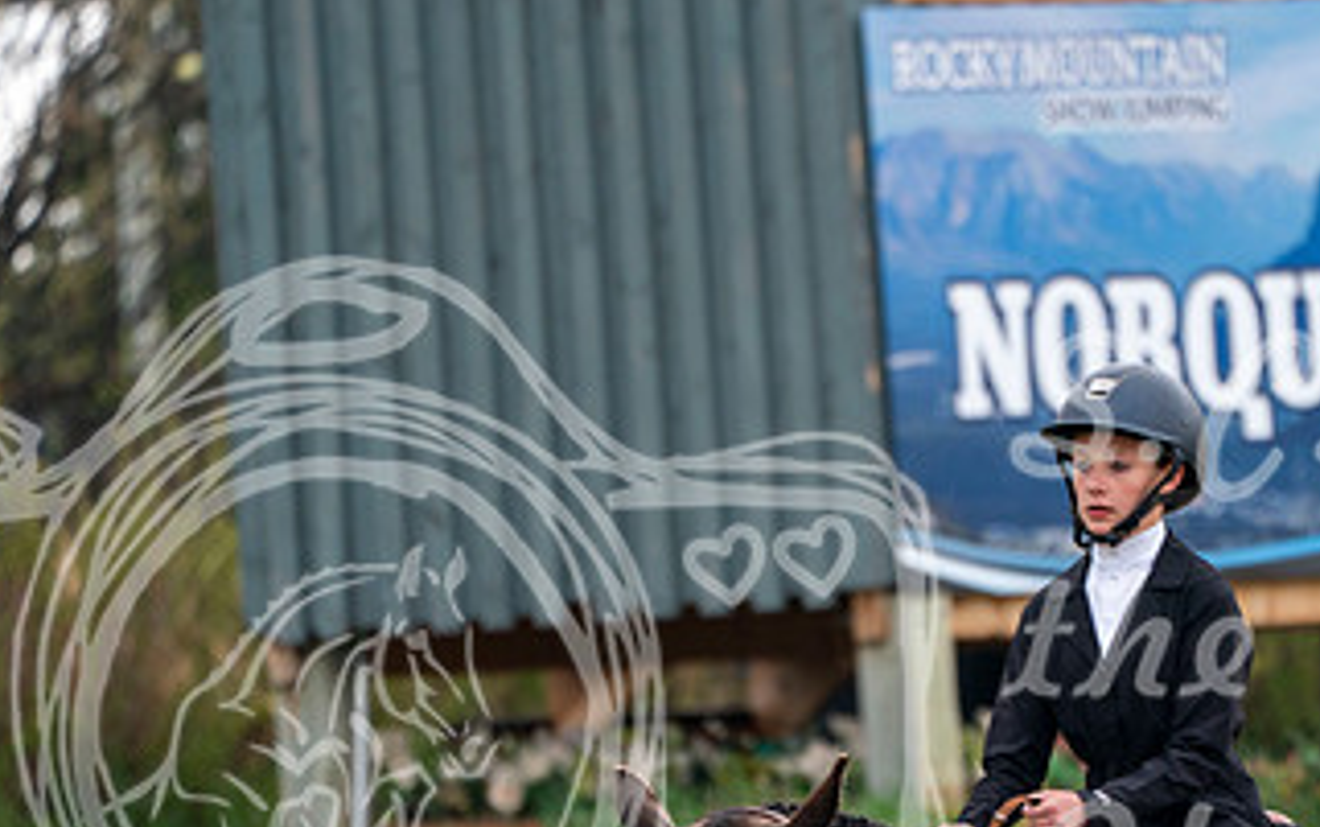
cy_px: 652
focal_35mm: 736
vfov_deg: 1.8
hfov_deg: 2.9
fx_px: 26491
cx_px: 933
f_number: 5.6
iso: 400
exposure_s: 1/500
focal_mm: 400
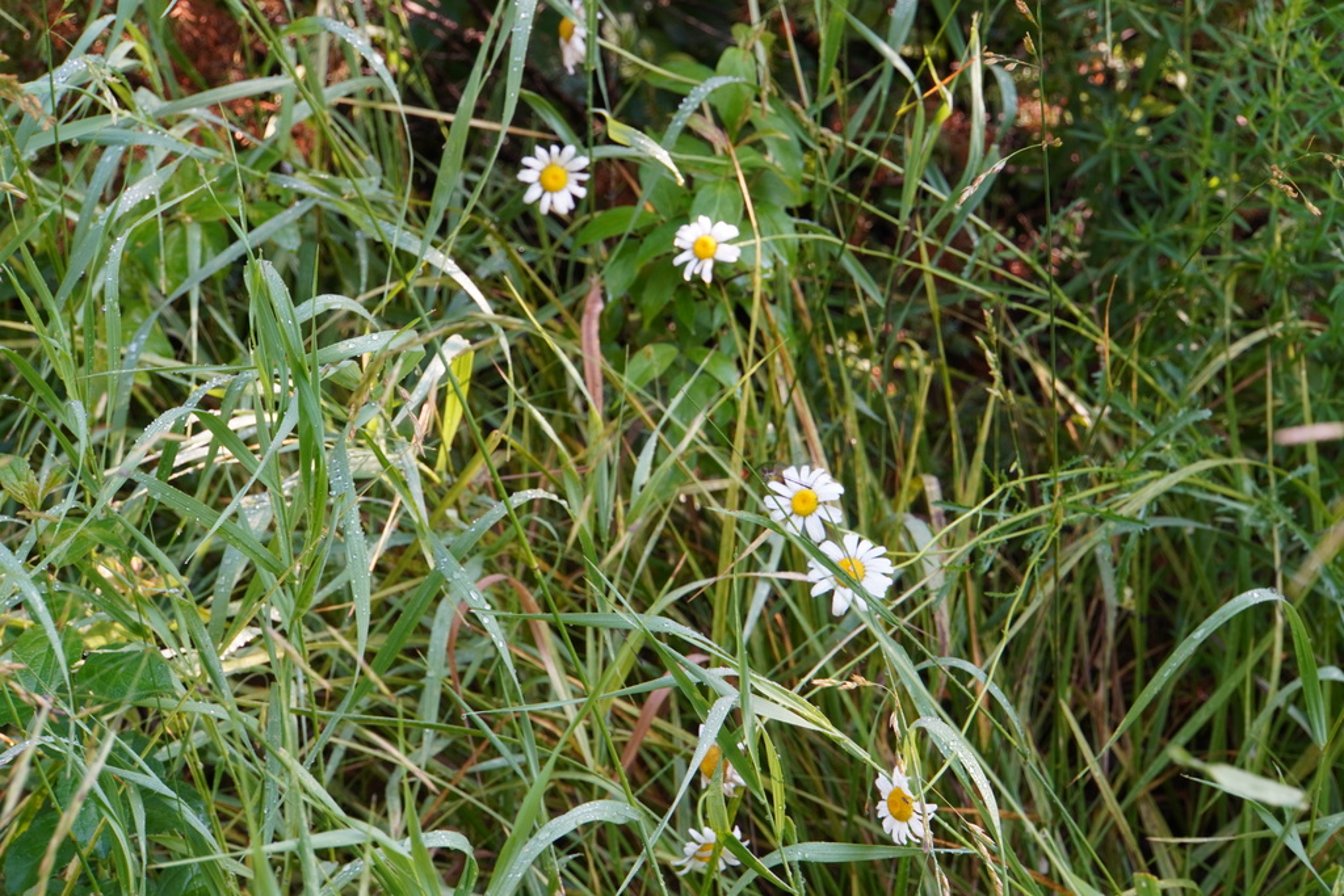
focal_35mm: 110
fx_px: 4099
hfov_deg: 18.6
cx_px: 672
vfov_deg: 12.5
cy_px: 448
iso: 400
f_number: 9
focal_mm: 73.2
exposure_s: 1/30
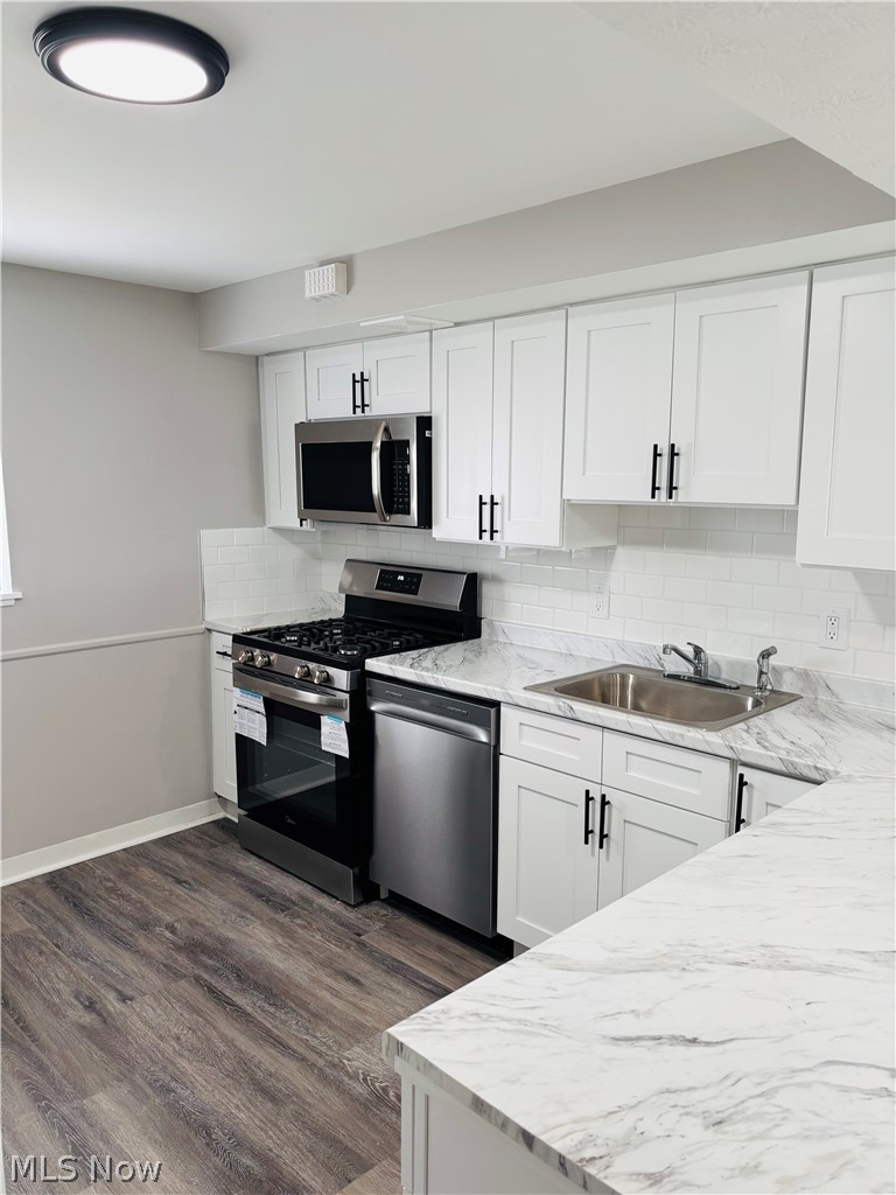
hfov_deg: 53.1
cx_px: 448
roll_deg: -2.0
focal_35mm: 26
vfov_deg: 67.3
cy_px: 598
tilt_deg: -7.1
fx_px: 897
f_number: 1.6
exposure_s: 1/60
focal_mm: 5.96
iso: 80
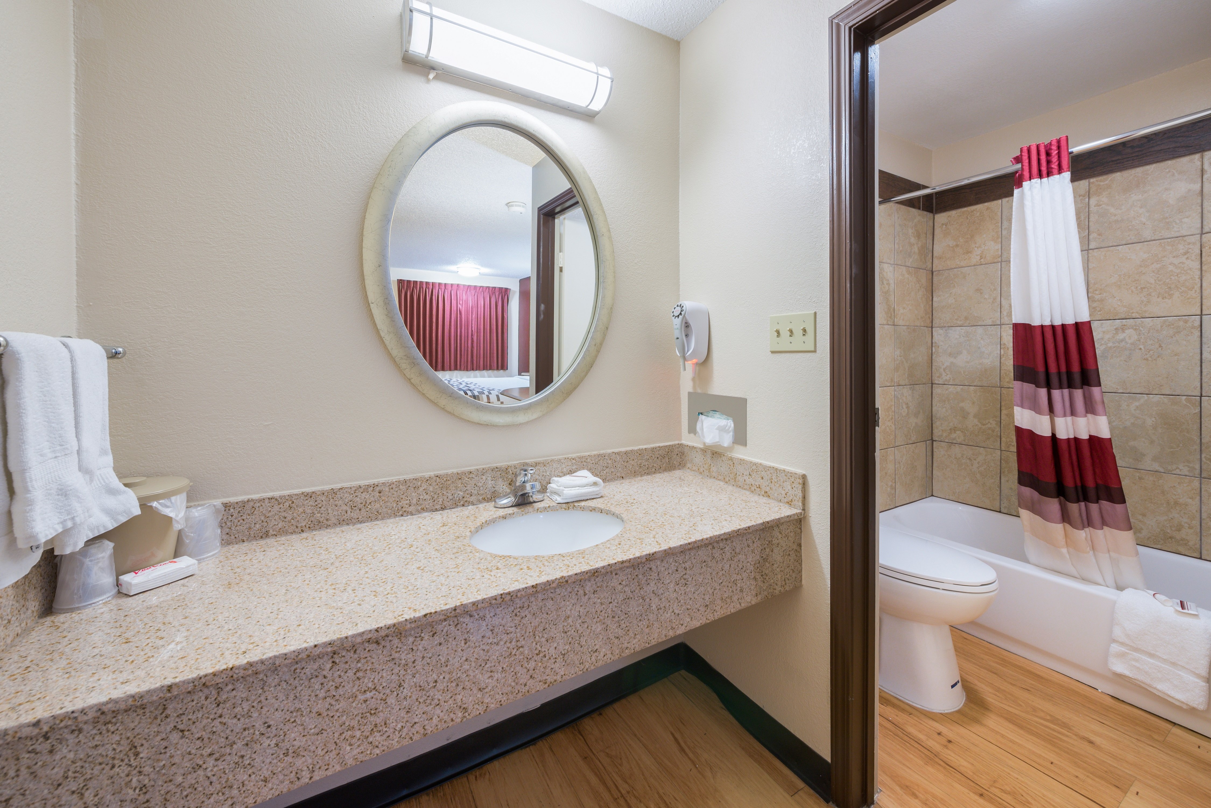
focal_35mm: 14
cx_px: 606
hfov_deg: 104.2
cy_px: 404
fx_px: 471
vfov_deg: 81.3
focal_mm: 14
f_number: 8
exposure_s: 1/2.5
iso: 400
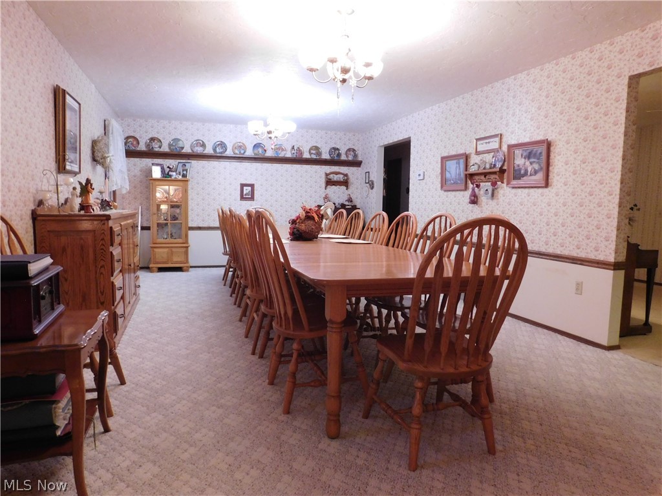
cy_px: 248
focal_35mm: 24
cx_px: 331
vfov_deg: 56.8
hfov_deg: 71.6
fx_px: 459
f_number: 3
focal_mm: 4.1
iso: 400
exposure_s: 1/15
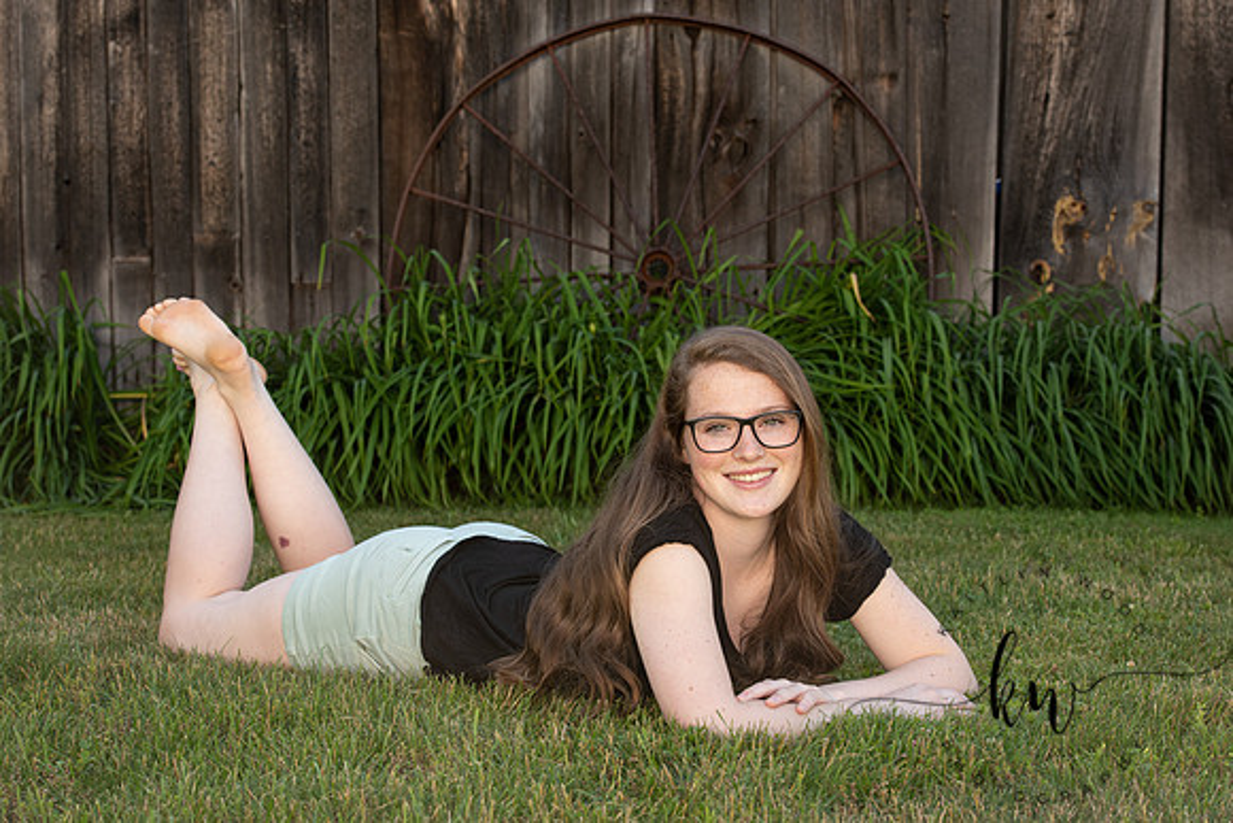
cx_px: 616
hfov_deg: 28.8
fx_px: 2398
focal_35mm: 70
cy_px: 412
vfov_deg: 19.5
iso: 400
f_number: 7.1
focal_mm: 70
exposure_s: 1/200
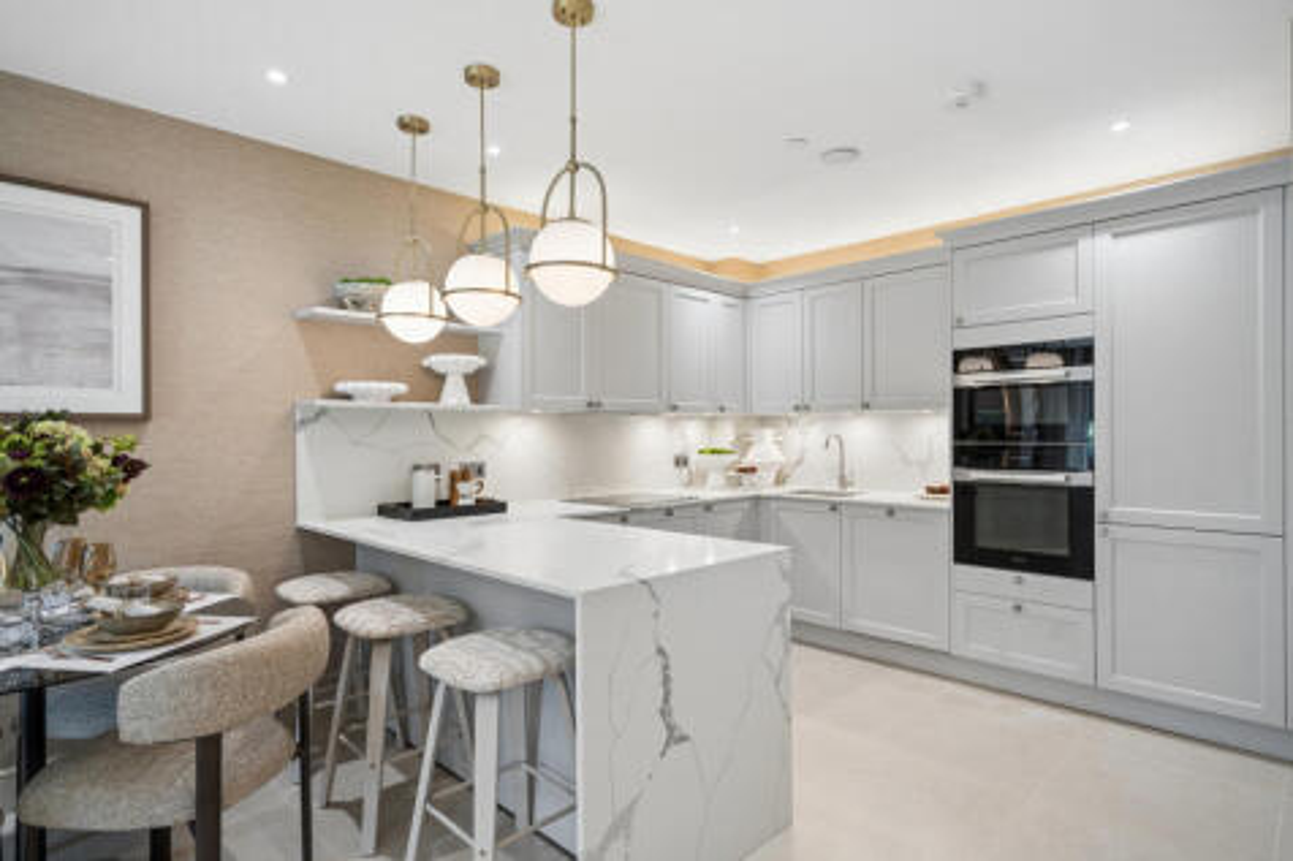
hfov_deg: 86.9
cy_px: 430
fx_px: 682
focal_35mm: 19
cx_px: 646
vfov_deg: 64.5
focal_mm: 19
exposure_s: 1/60
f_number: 5.6
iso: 640
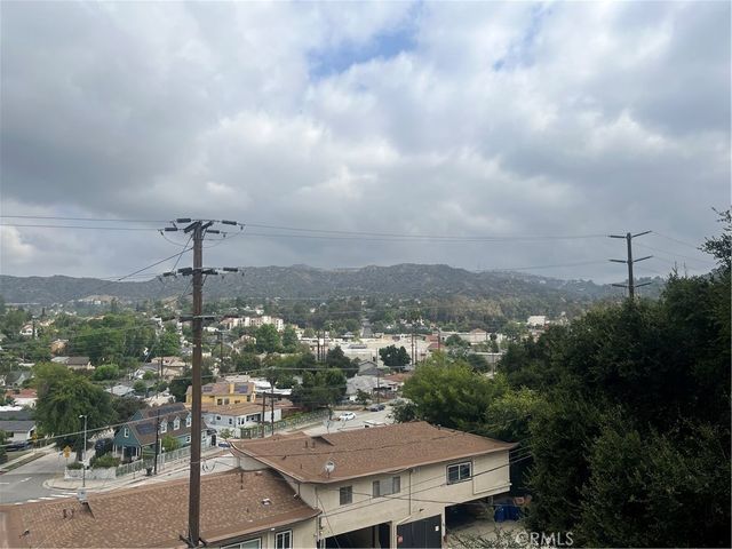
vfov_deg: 53.1
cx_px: 366
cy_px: 274
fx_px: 550
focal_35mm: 26
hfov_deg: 67.3
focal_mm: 5.1
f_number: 1.6
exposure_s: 1/4310
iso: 50
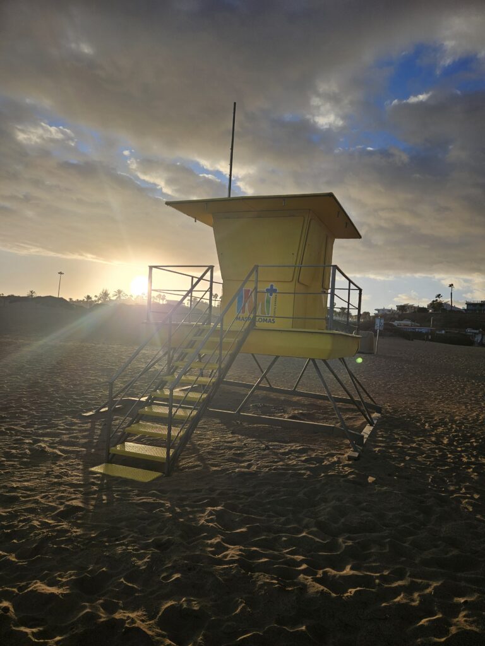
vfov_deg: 73.9
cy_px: 323
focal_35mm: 23
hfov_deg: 58.9
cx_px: 242
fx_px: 430
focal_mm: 5.4
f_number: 1.8
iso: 25
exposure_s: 1/2985
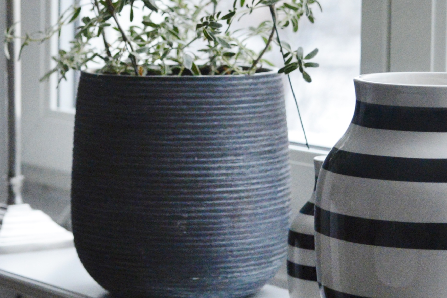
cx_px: 127
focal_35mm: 157
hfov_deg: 13.1
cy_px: 29
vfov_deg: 8.7
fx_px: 1949
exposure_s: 1/800
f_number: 4.5
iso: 4000
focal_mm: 46
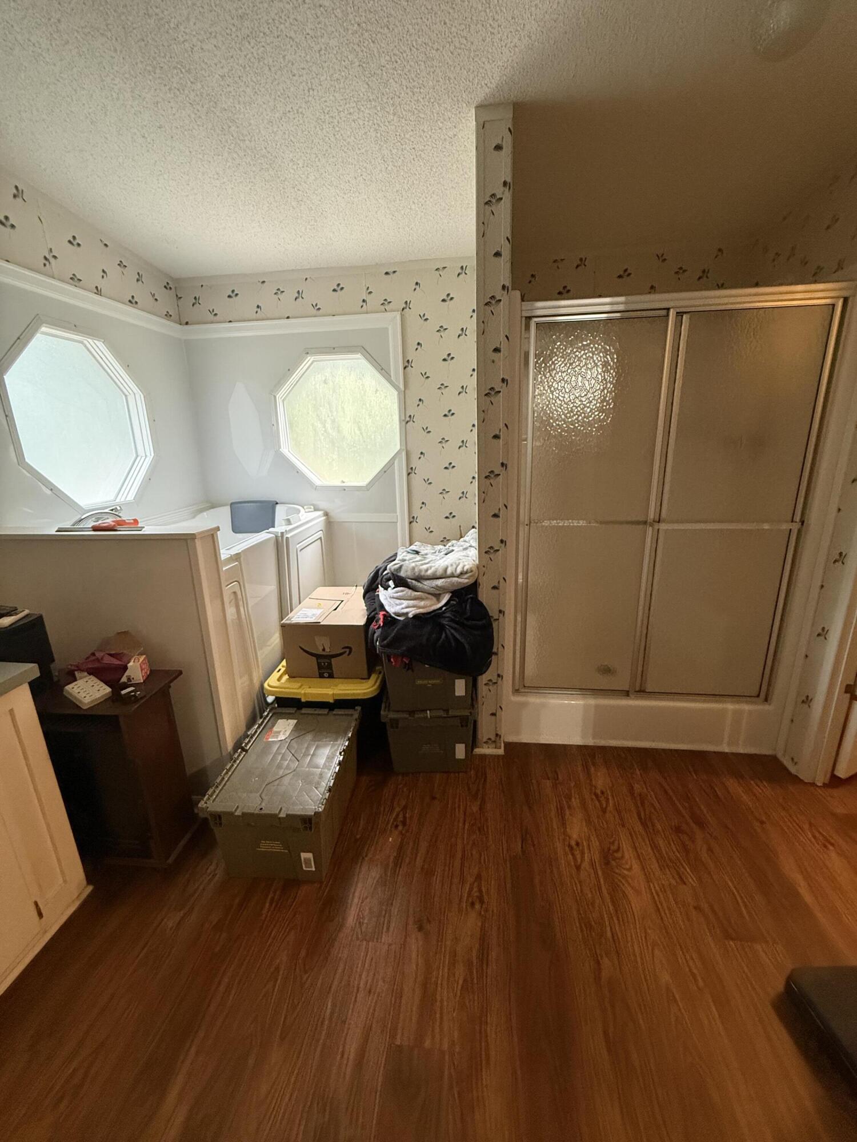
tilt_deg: -15.7
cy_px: 571
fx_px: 462
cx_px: 428
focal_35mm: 14
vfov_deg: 102.1
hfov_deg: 85.7
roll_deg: +1.3
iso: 640
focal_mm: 2.22
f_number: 2.2
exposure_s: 1/60
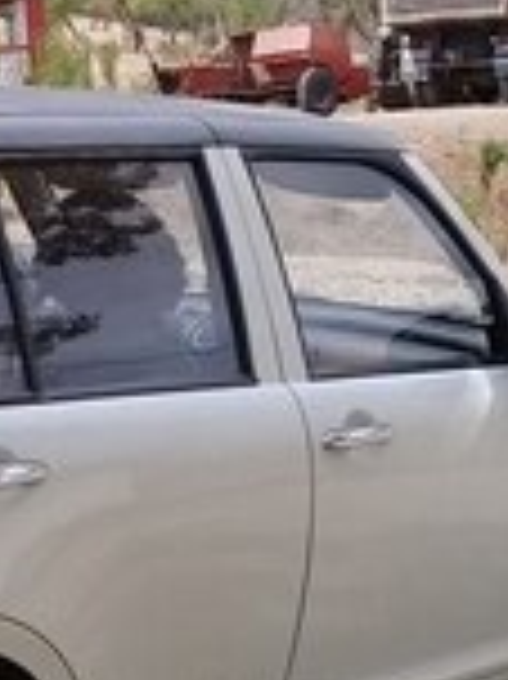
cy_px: 739
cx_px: 4
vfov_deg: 18.6
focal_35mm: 102
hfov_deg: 14.3
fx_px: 1999
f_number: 2.2
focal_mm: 3.3
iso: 50
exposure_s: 1/876
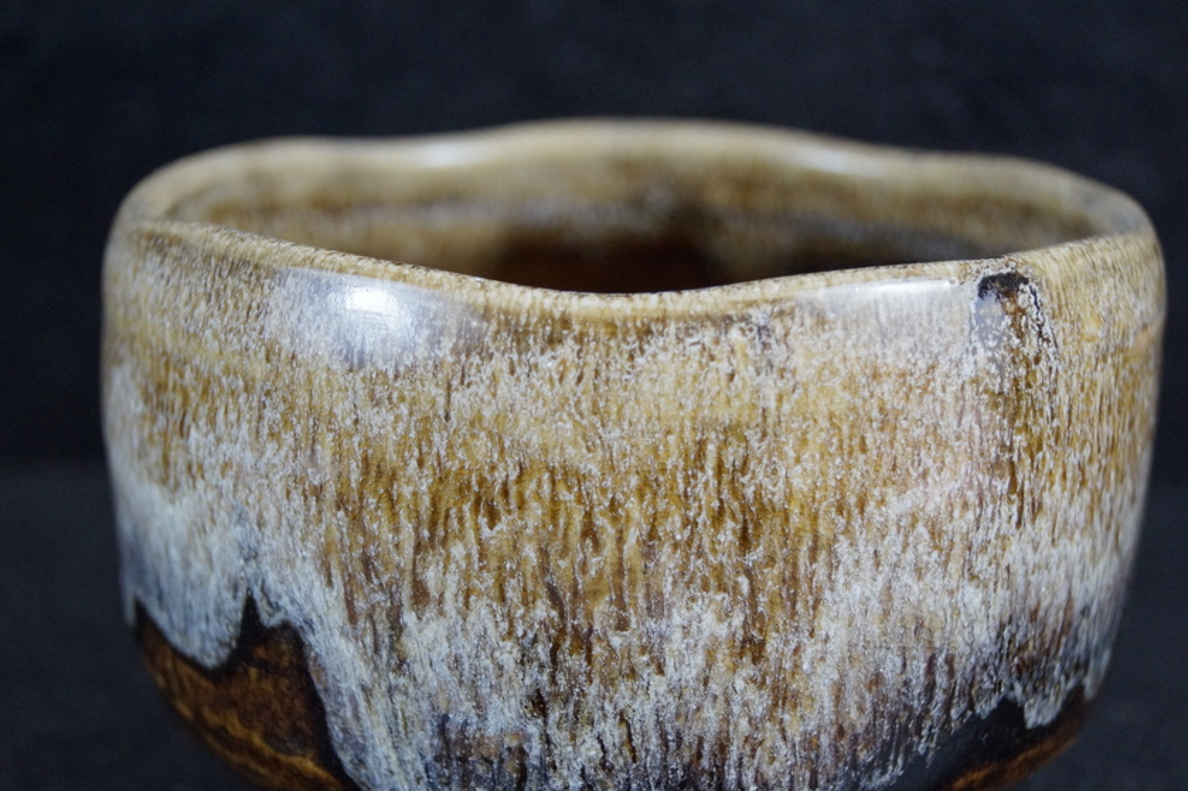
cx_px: 620
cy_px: 460
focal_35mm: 63
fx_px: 2065
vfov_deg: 21.7
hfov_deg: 32.1
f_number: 5
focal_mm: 35
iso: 1250
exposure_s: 1/160
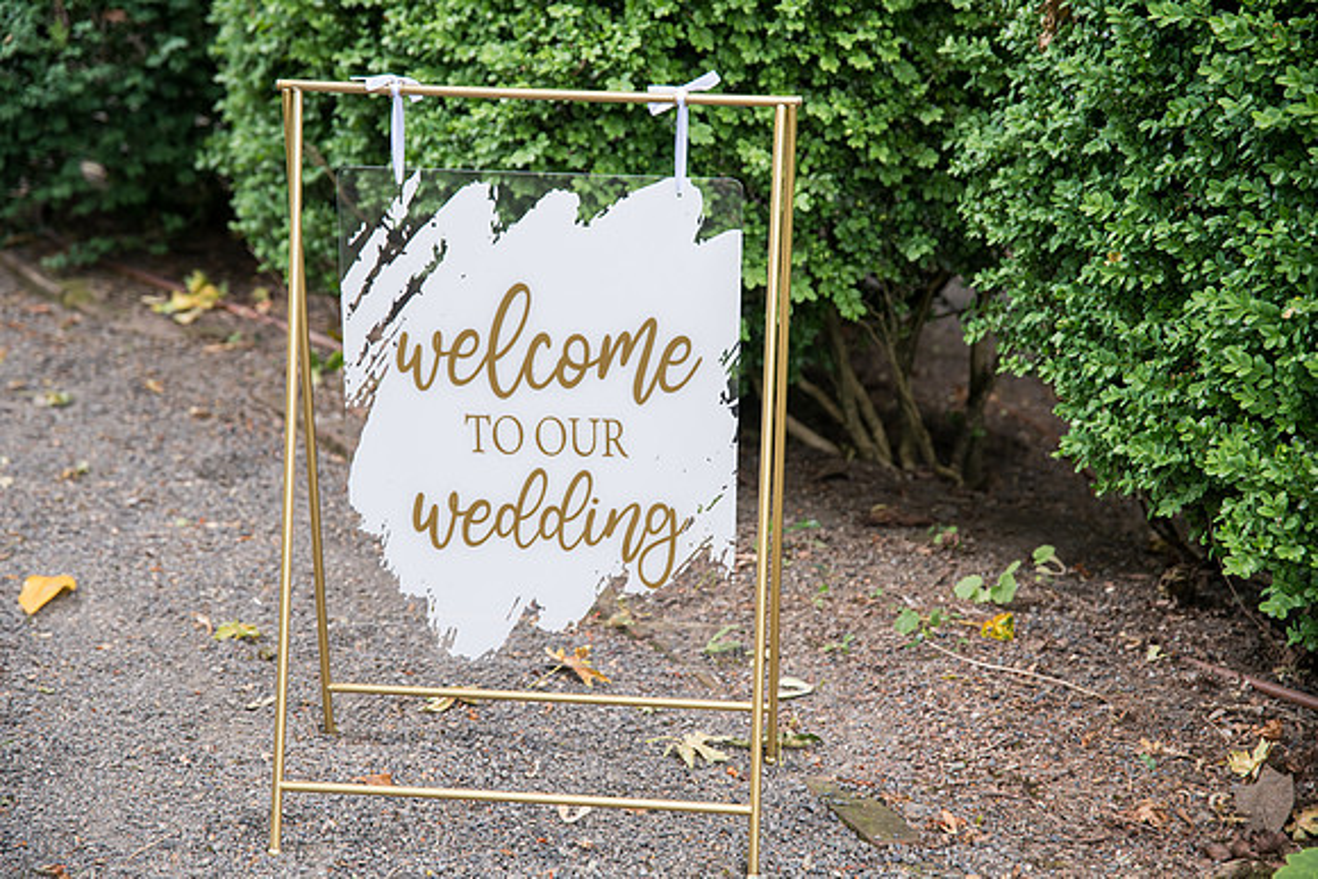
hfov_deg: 28.8
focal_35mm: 70
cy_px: 440
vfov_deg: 19.5
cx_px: 659
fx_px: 2563
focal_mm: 70
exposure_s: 1/320
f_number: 3.5
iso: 400
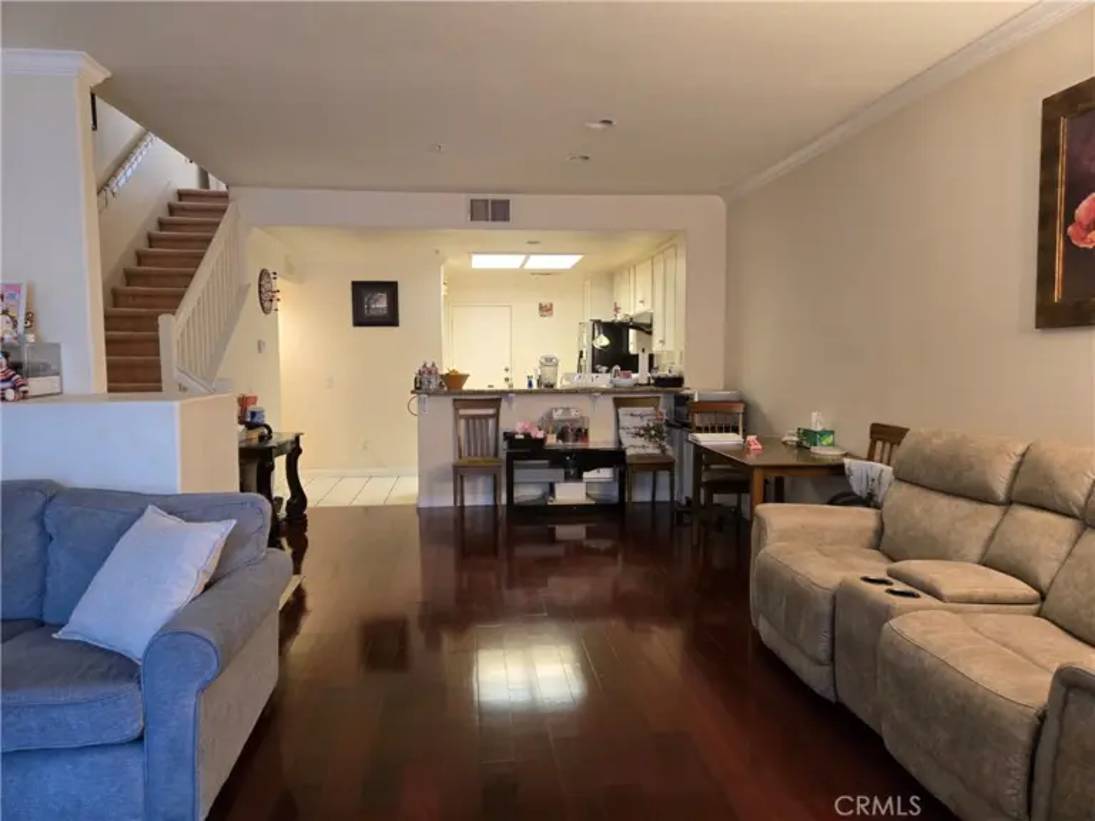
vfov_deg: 58.9
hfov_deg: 73.9
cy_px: 410
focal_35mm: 23
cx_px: 548
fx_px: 728
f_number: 1.8
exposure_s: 1/120
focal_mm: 5.4
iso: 400
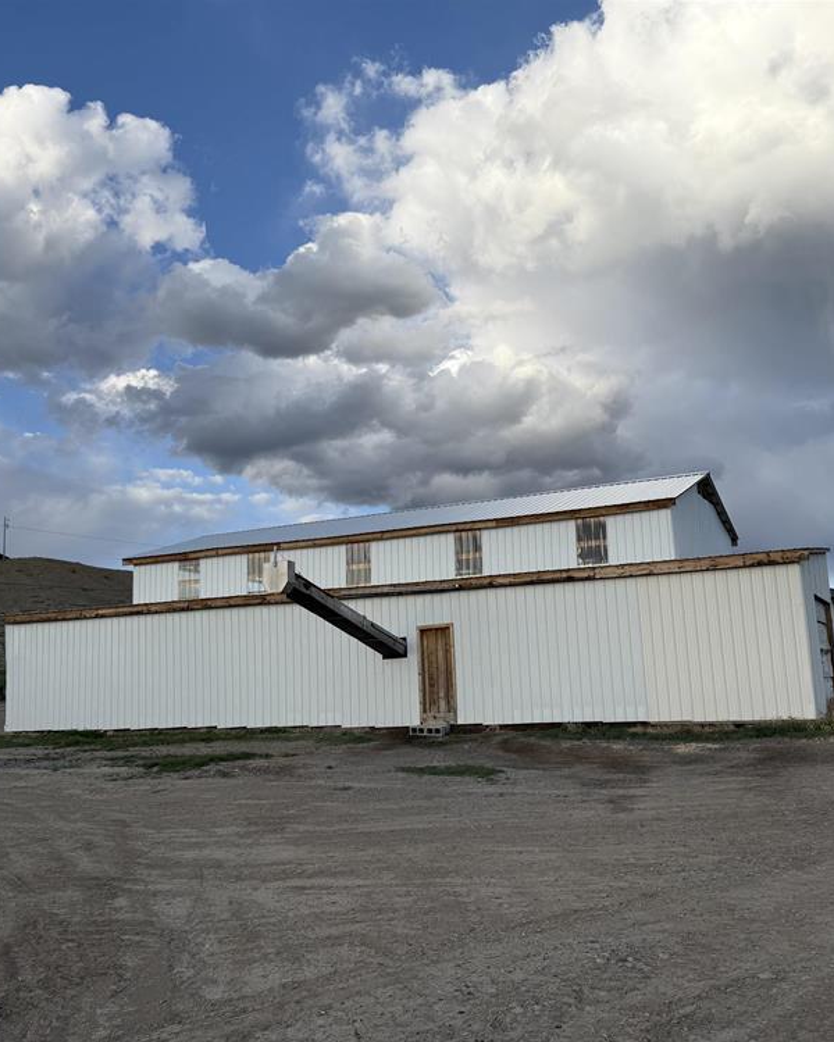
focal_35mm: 32
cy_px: 532
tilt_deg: +9.6
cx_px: 449
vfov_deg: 55.7
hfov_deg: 45.8
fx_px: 987
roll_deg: +2.2
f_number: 1.78
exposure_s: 1/3021
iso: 80
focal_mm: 6.76
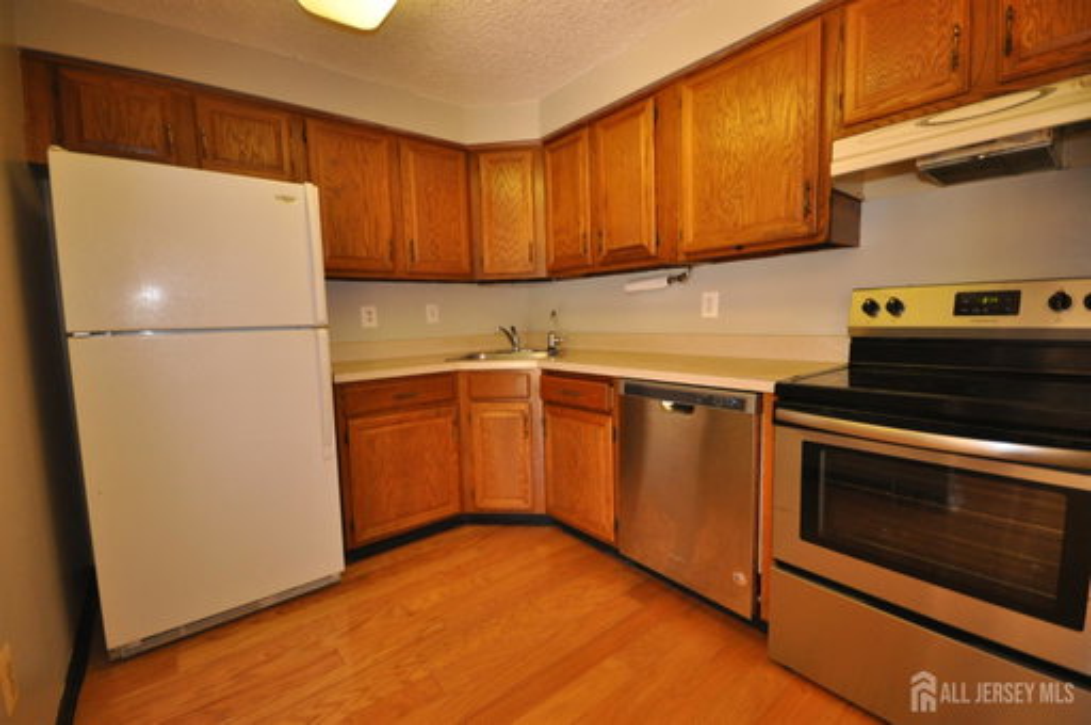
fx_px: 454
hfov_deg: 100.5
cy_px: 362
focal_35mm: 15
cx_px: 546
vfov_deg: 77.2
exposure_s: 1/60
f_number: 4
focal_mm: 10
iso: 800
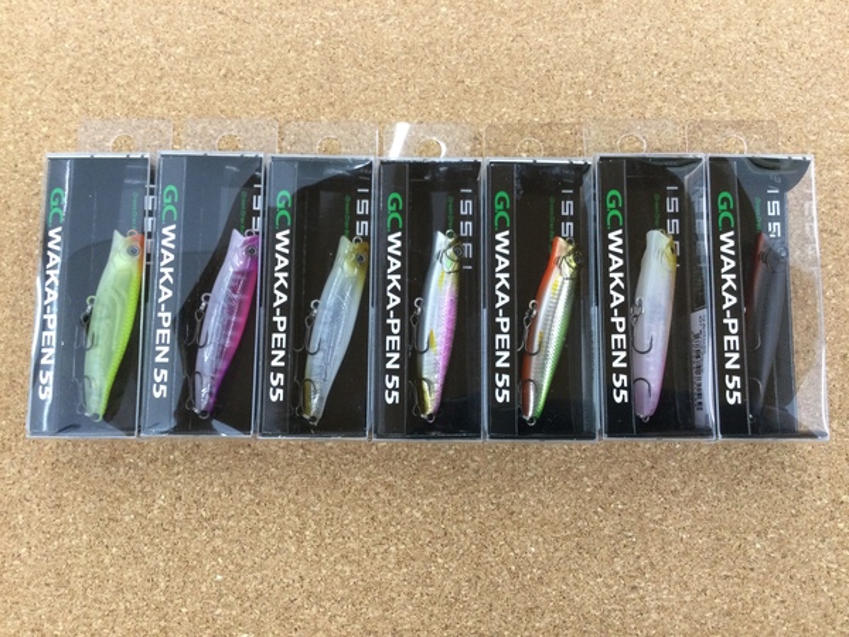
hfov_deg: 58.4
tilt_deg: -82.9
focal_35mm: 31
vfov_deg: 45.4
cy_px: 318
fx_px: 760
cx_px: 424
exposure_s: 1/30
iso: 80
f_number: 2.4
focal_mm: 3.3
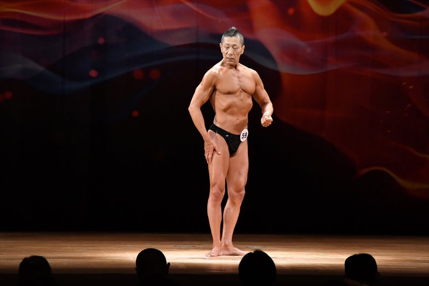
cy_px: 143
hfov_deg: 9.5
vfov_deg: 6.3
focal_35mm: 217
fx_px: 2585
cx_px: 214
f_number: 5.6
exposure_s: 1/400
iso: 4000
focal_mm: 145
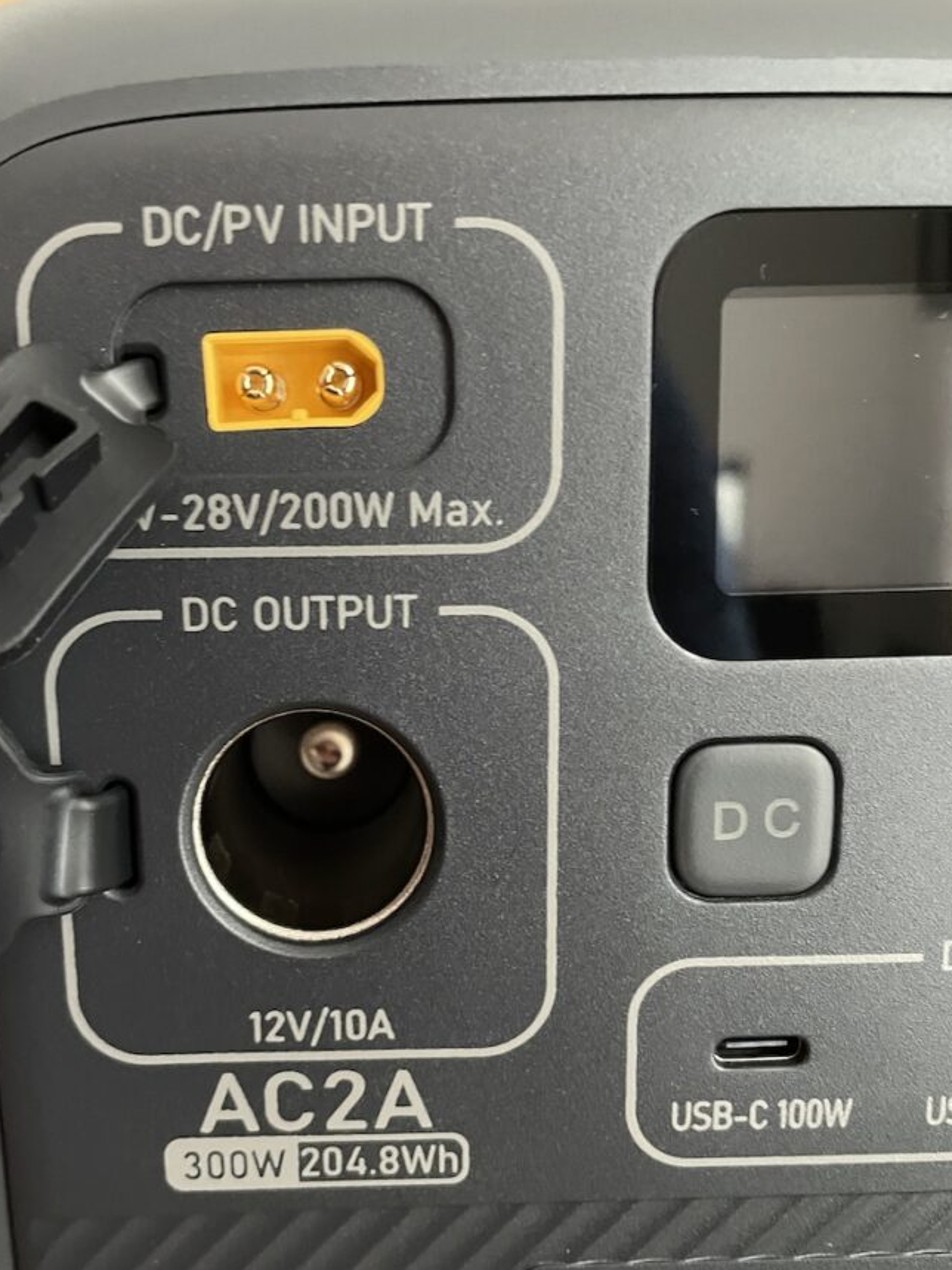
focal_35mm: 31
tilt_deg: -11.8
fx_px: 1137
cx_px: 405
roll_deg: +1.7
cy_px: 754
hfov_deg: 45.3
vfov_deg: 58.0
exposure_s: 1/30
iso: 800
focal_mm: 4.2
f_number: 1.6
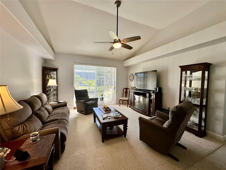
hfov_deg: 102.1
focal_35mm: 14
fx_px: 91
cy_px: 85
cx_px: 113
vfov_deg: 85.7
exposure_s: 1/120
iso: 100
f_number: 2.2
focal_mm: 2.22
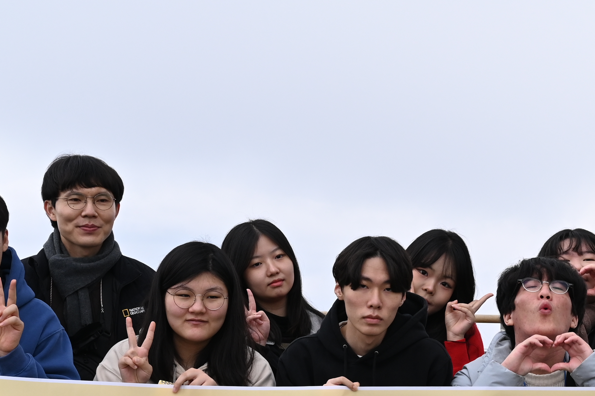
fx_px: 1965
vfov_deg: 11.4
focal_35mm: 119
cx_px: 575
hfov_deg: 16.9
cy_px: 331
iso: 500
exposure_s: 1/1600
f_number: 5
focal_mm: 42
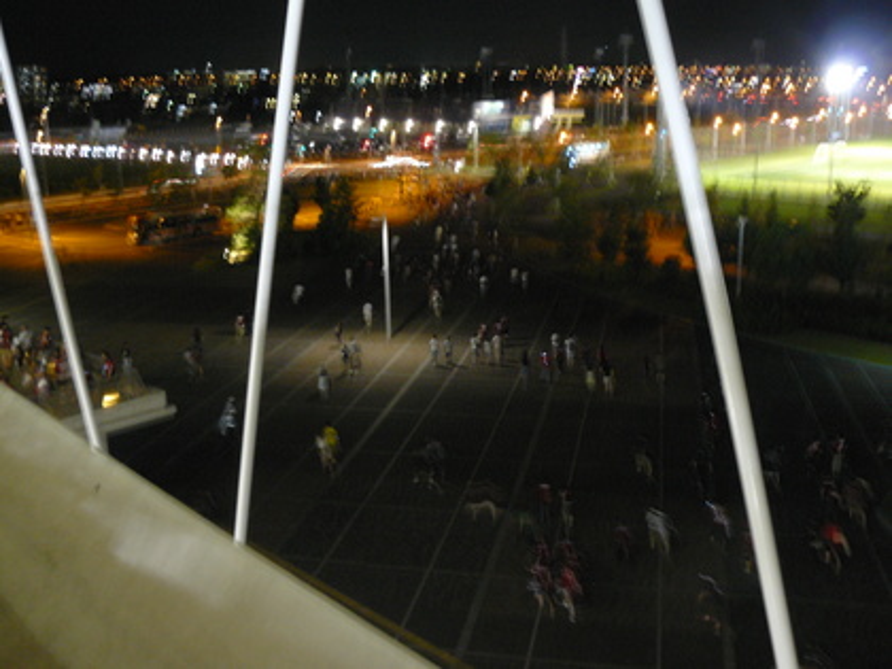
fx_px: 928
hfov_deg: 51.4
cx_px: 446
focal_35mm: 36
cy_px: 334
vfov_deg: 39.7
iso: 200
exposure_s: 1/1.3
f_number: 2.8
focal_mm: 6
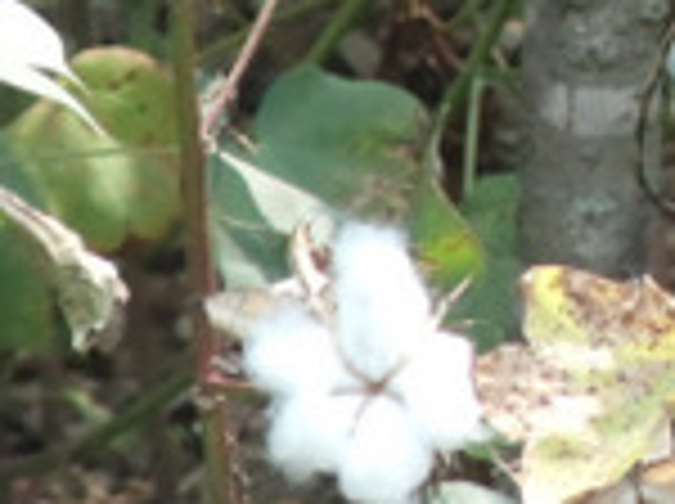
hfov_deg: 1.9
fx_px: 20442
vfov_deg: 1.4
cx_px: 968
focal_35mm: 1050
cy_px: -178
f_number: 5.6
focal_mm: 42
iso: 400
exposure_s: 1/400
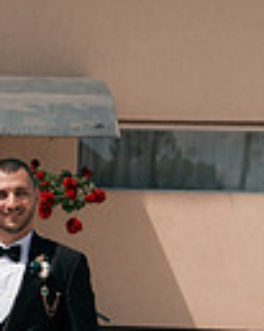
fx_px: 958
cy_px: 267
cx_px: -113
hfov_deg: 14.8
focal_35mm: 98
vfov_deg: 19.4
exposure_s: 1/3200
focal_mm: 30
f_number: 5
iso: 320
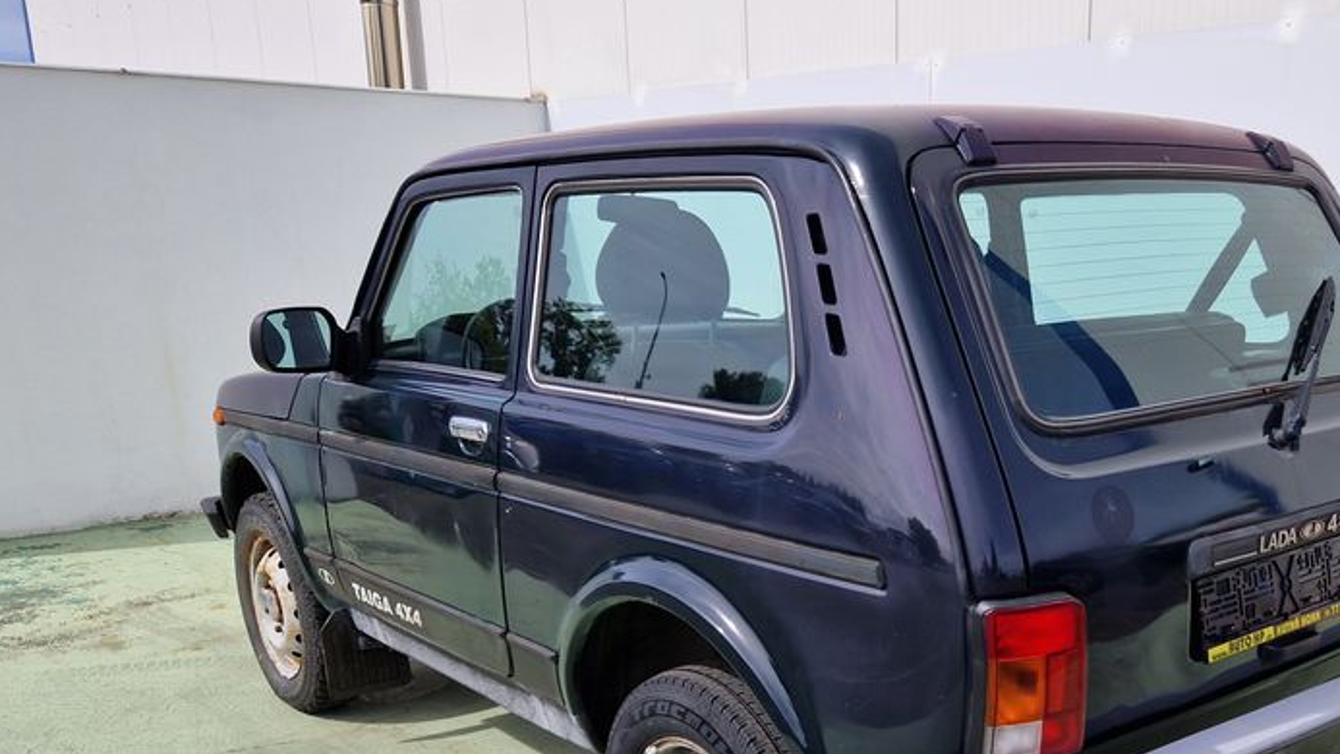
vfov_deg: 31.4
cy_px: 574
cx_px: 907
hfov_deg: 52.8
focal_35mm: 37
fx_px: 1315
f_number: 1.8
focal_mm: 5.4
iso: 50
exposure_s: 1/1912
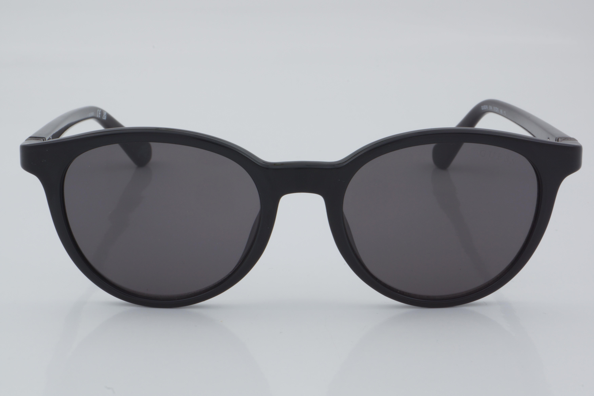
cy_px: 198
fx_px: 1361
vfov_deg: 16.6
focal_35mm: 82
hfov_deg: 24.6
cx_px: 297
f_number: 32
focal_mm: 55
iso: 100
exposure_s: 1/4
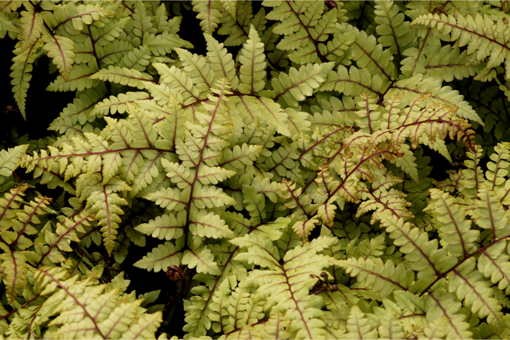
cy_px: 170
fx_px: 2125
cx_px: 255
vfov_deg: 9.1
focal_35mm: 150
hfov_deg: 13.7
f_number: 8
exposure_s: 1/160
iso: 320
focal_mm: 100
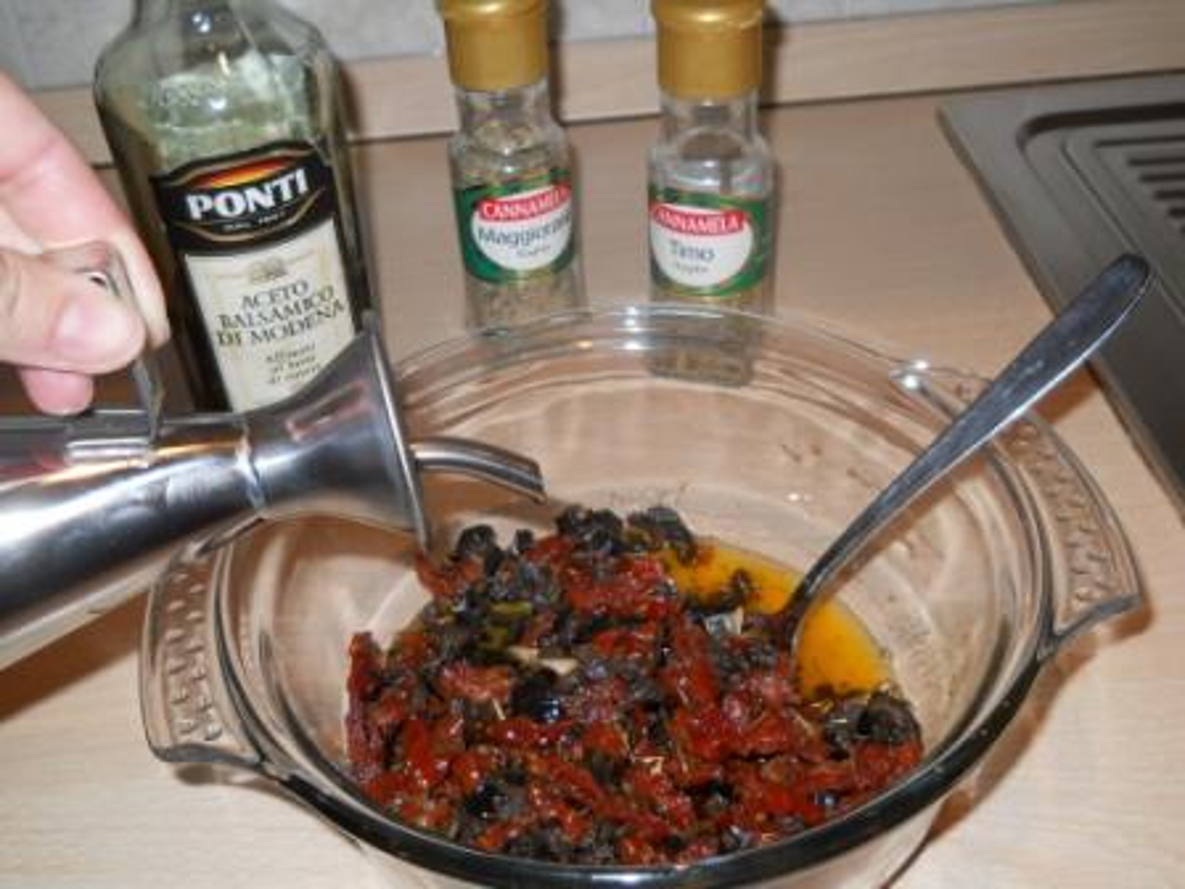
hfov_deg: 45.8
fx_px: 1404
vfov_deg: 35.1
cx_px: 592
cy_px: 444
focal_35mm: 41
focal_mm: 6.72
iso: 80
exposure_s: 1/30
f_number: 3.1
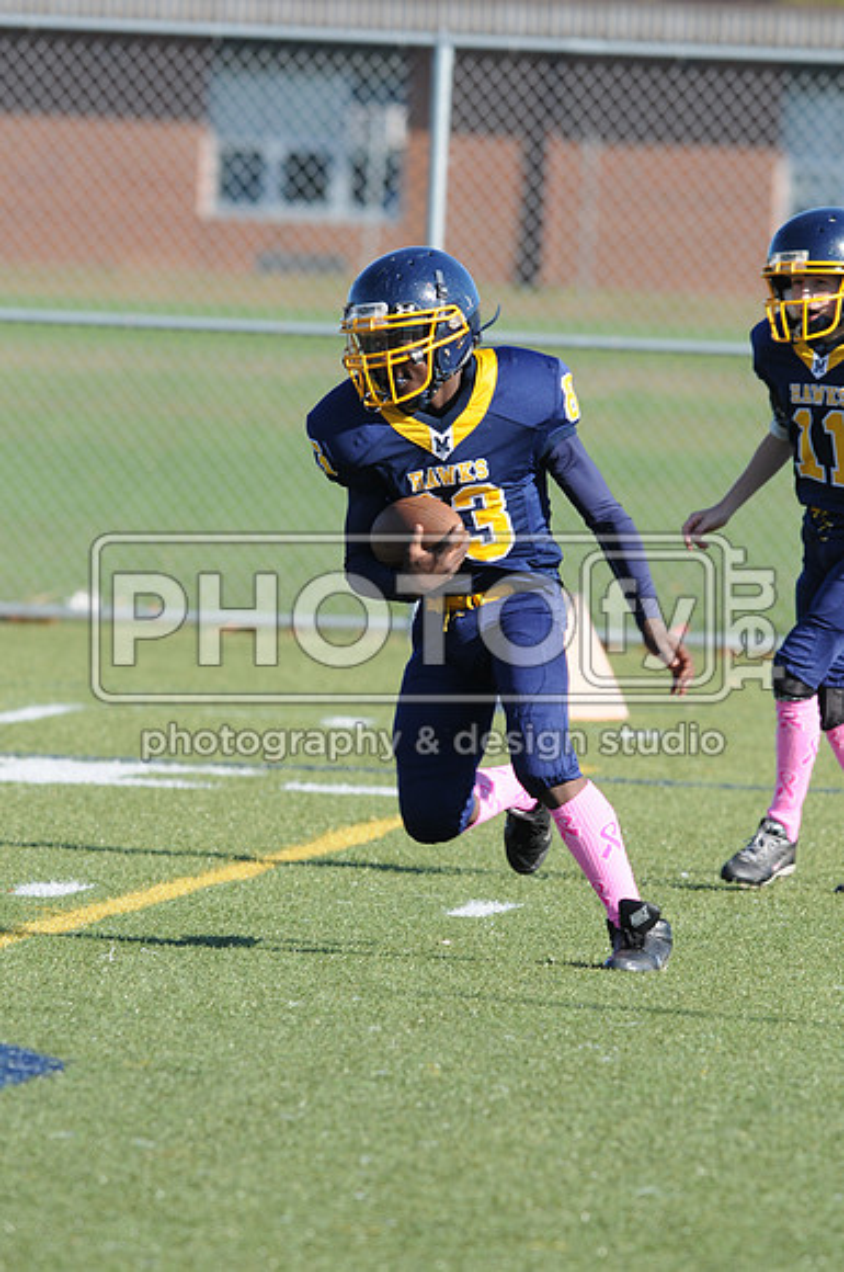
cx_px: 422
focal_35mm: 450
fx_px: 15871
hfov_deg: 3.0
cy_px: 636
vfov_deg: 4.6
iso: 200
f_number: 6.3
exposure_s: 1/500
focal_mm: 300
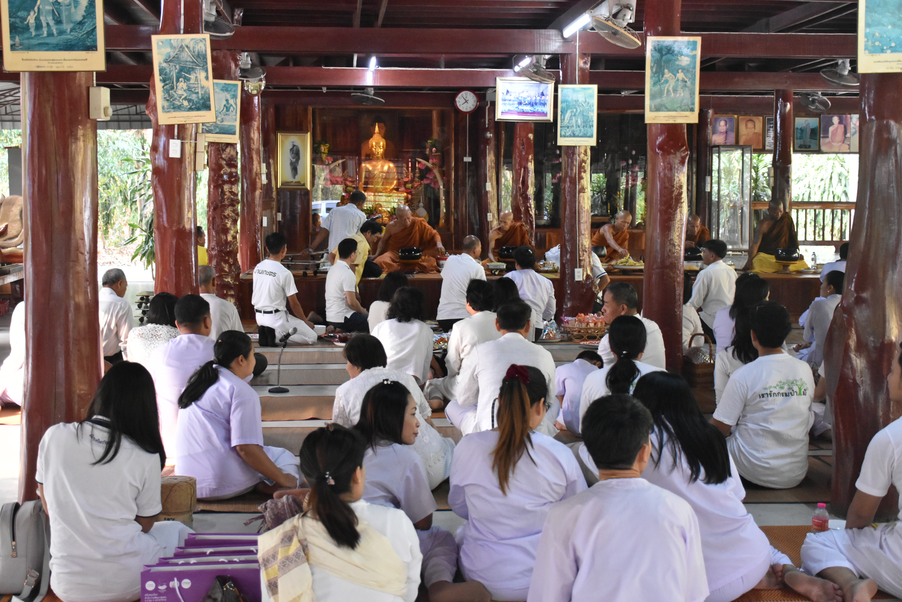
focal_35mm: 48
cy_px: 301
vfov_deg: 28.1
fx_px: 1203
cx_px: 451
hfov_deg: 41.1
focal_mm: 32
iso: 2500
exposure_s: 1/80
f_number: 4.5
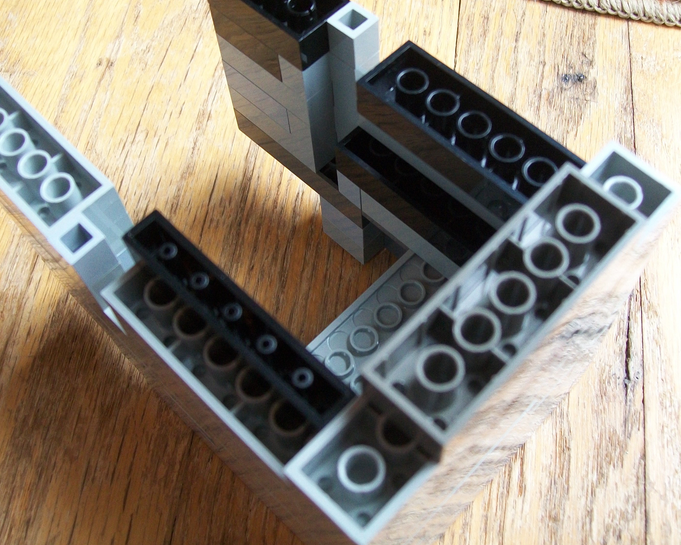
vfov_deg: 36.5
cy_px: 249
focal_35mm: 41
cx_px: 348
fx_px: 826
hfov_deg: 44.8
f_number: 2.7
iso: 136
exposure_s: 1/60
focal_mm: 6
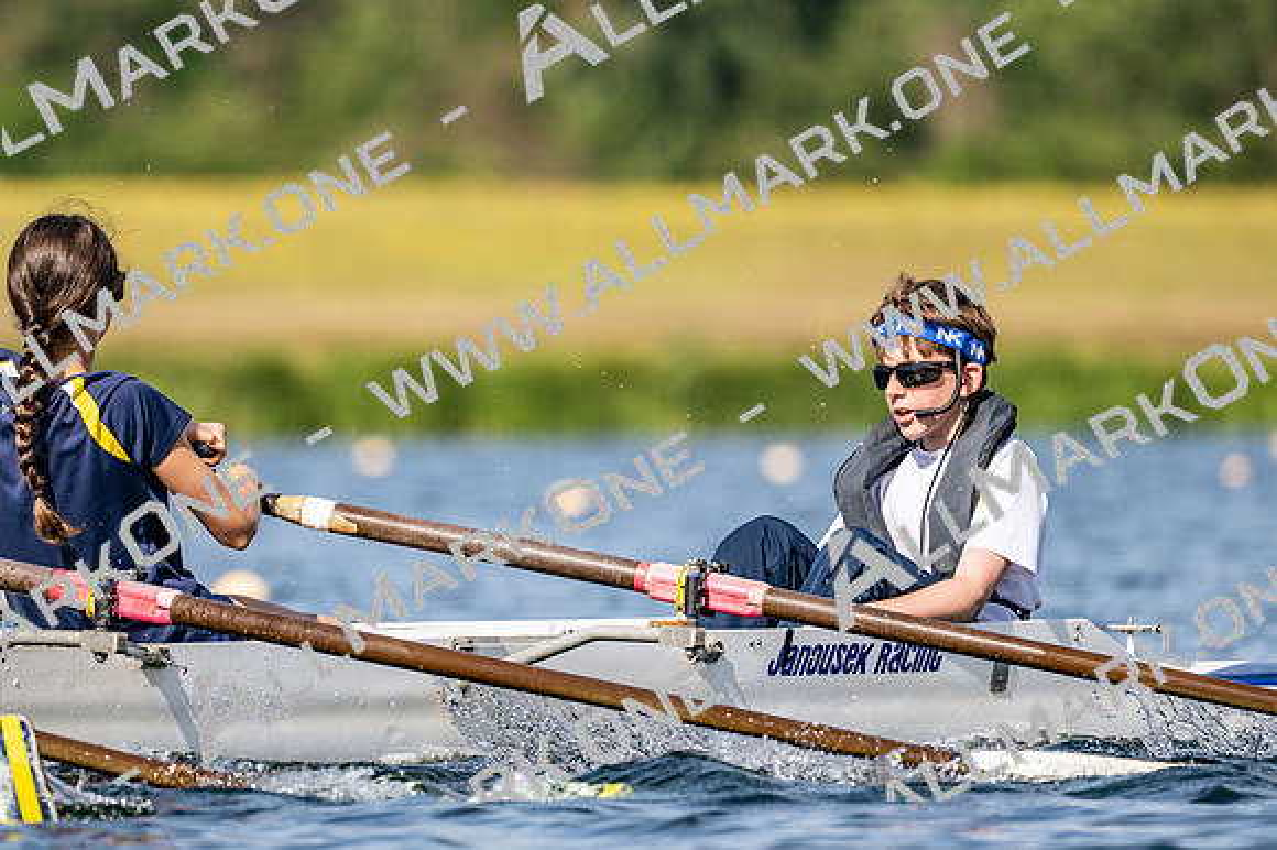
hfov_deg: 3.4
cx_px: 638
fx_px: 21270
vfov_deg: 2.3
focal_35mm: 600
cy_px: 425
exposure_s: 1/2500
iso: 180
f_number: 4.5
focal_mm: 400
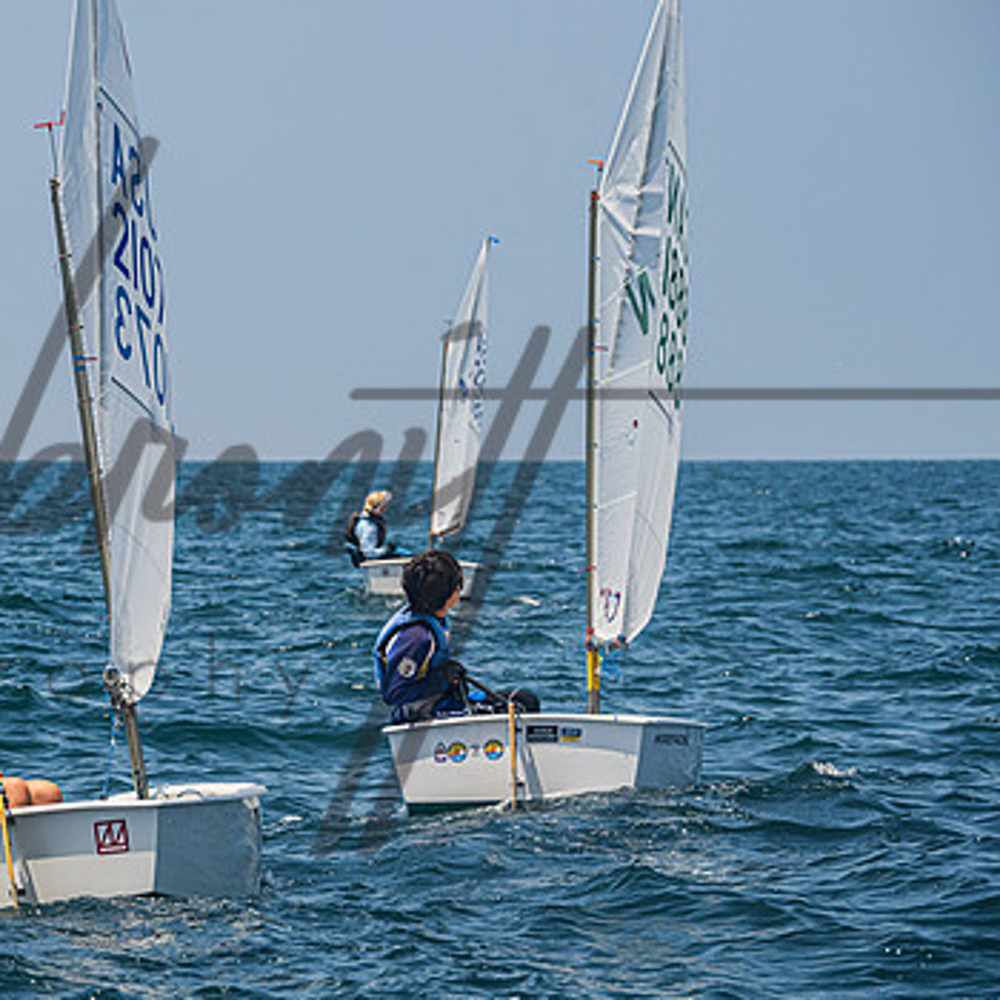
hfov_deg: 7.3
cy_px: 489
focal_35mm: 239
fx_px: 7811
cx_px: 140
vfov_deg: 7.3
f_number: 7.1
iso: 250
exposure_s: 1/1600
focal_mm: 145
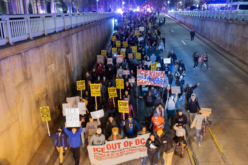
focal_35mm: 35
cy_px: 82
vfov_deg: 37.9
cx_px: 124
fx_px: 241
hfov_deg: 54.4
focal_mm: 35
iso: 6400
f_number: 2
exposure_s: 1/40
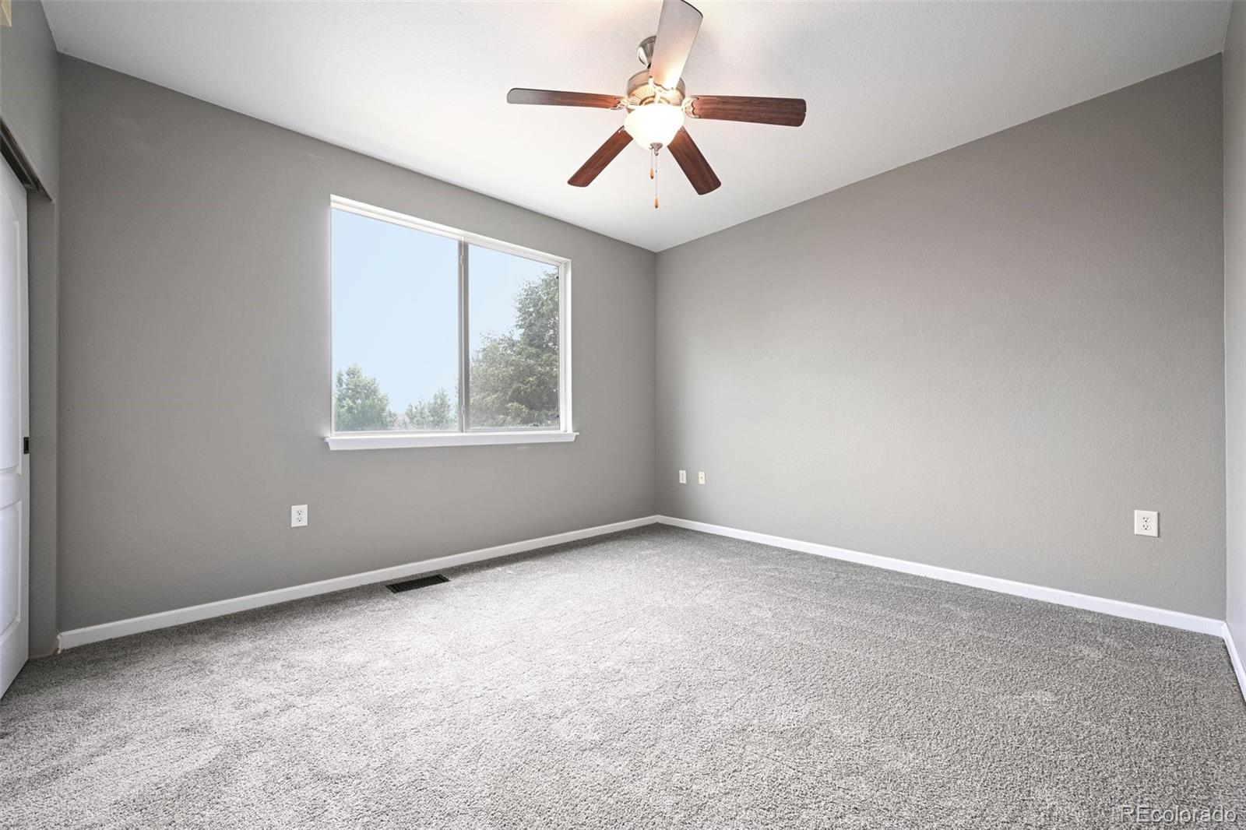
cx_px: 623
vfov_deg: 81.2
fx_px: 484
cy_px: 415
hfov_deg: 104.3
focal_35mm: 14
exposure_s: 1/10
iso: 400
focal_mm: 14
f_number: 10
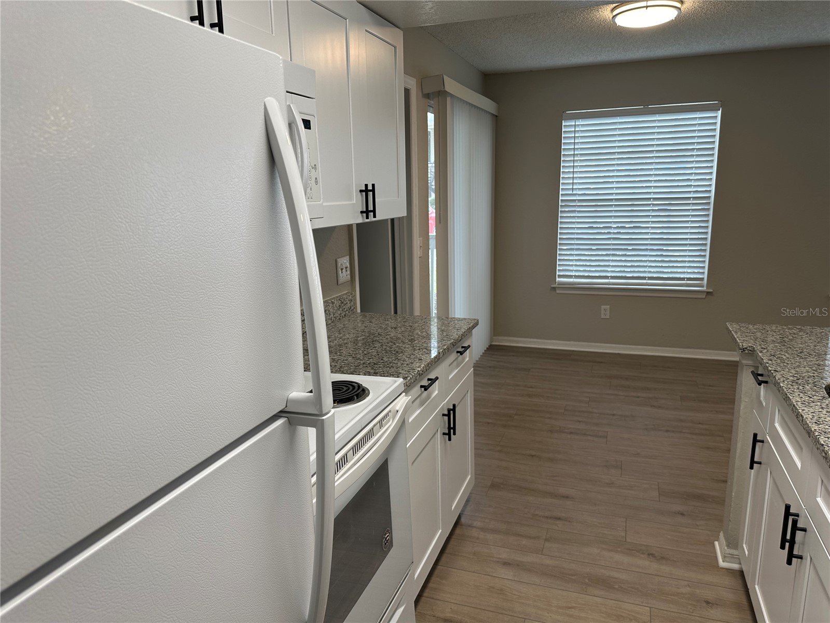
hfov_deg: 71.6
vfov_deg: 56.8
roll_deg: +1.6
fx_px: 575
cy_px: 312
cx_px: 415
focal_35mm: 24
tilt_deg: -11.3
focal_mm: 6.86
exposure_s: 1/120
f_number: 1.78
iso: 80
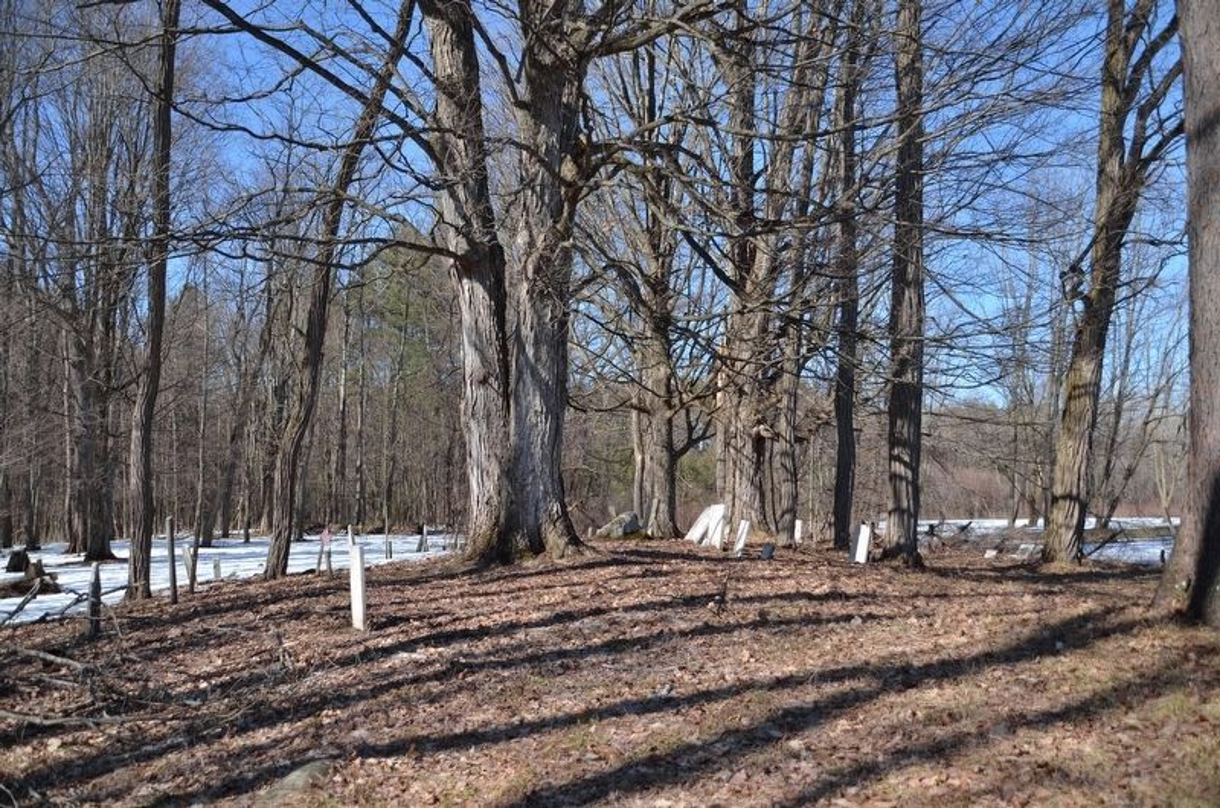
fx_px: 1116
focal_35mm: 33
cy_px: 404
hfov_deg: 57.3
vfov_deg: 39.8
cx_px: 610
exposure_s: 1/1000
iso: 100
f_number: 4
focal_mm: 22
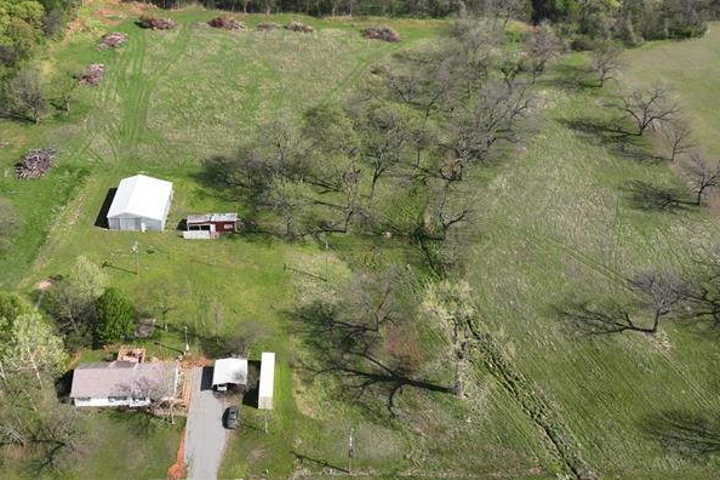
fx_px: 860
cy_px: 108
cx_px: 293
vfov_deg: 30.6
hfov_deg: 45.2
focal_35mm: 43
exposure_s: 1/1600
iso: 120
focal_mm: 12.29
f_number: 2.8
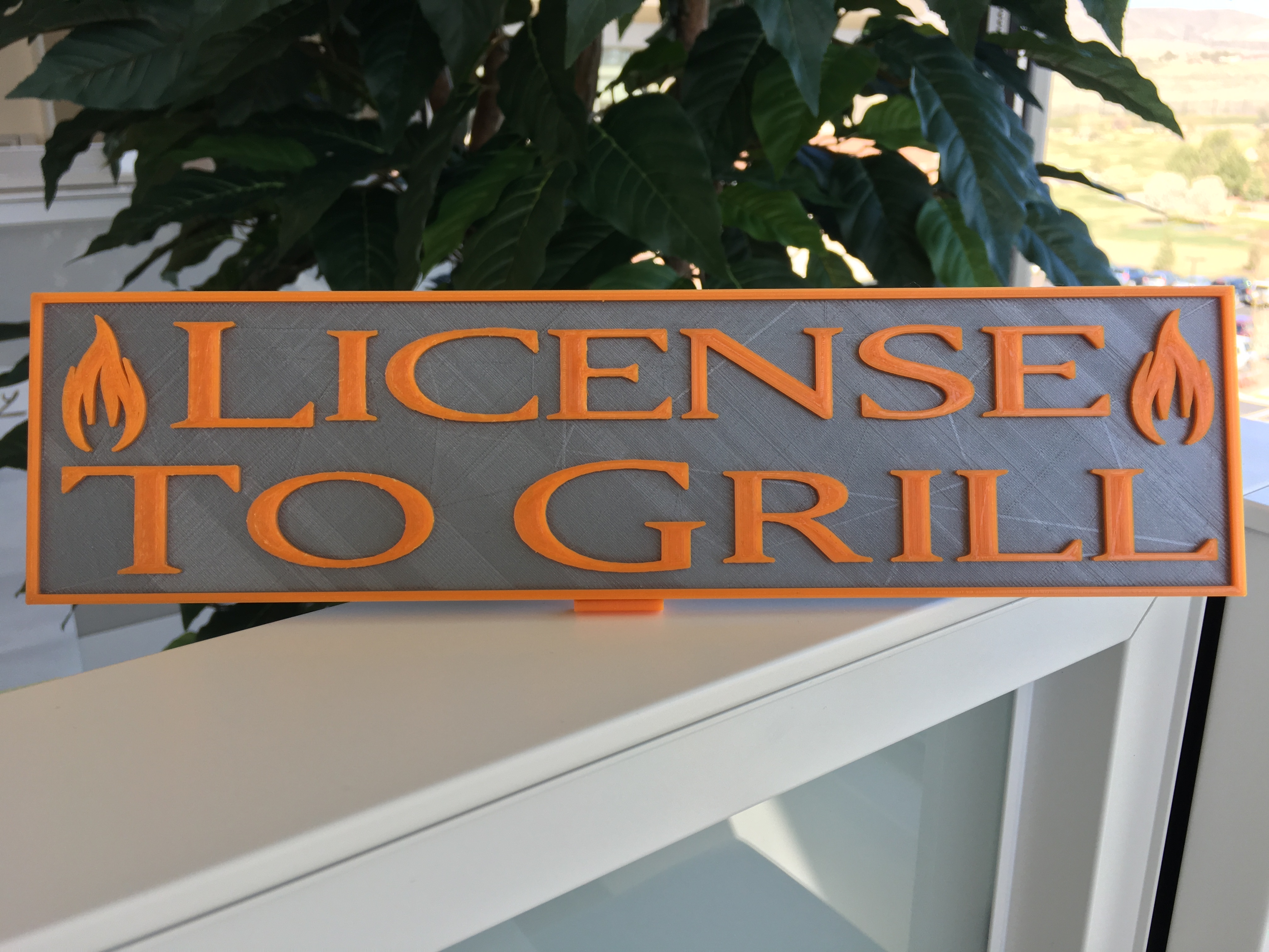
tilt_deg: -17.4
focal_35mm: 29
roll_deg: +0.3
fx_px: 1063
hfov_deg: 61.7
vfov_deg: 48.2
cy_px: 476
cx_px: 634
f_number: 2.2
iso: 25
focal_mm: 4.15
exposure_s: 1/120
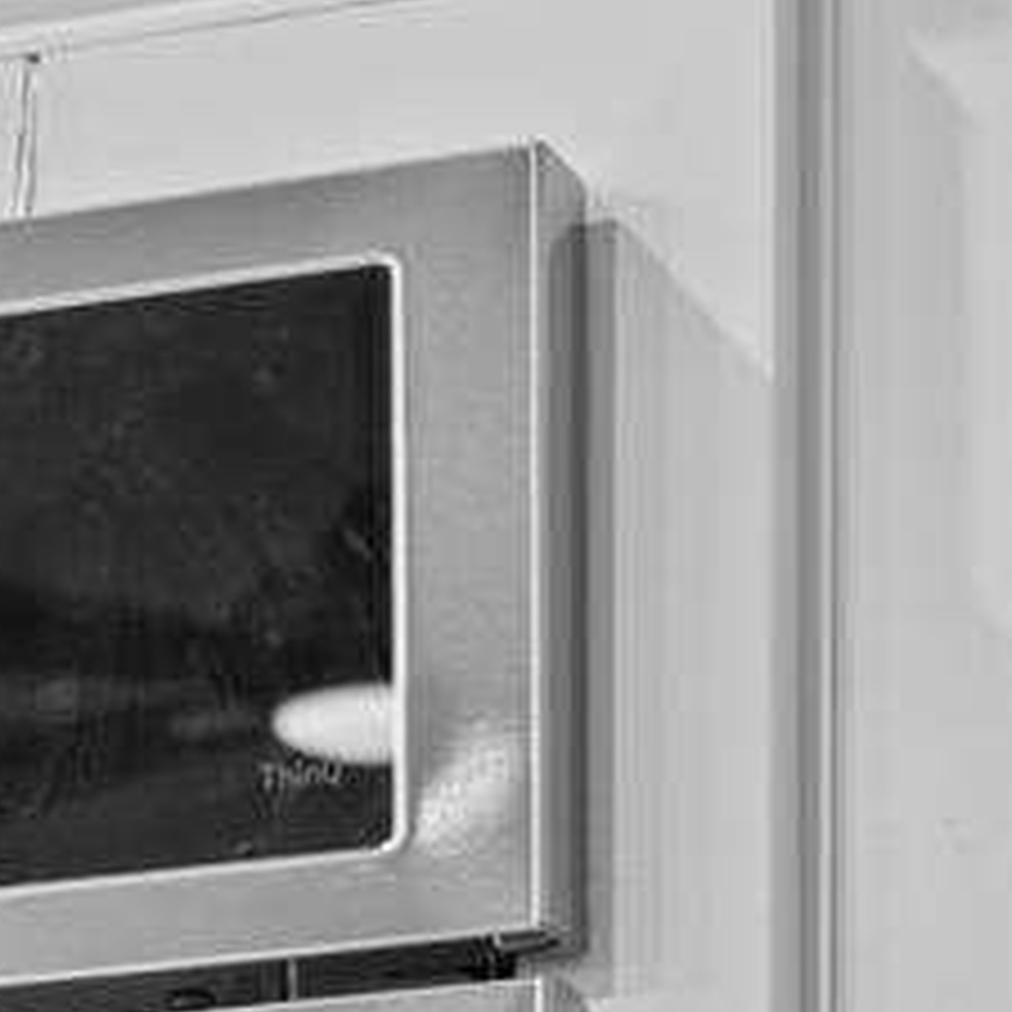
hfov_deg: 6.2
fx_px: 9030
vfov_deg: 5.9
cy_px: 3265
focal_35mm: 273
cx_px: -1043
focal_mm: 47
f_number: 7.1
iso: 400
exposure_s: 1/2.5
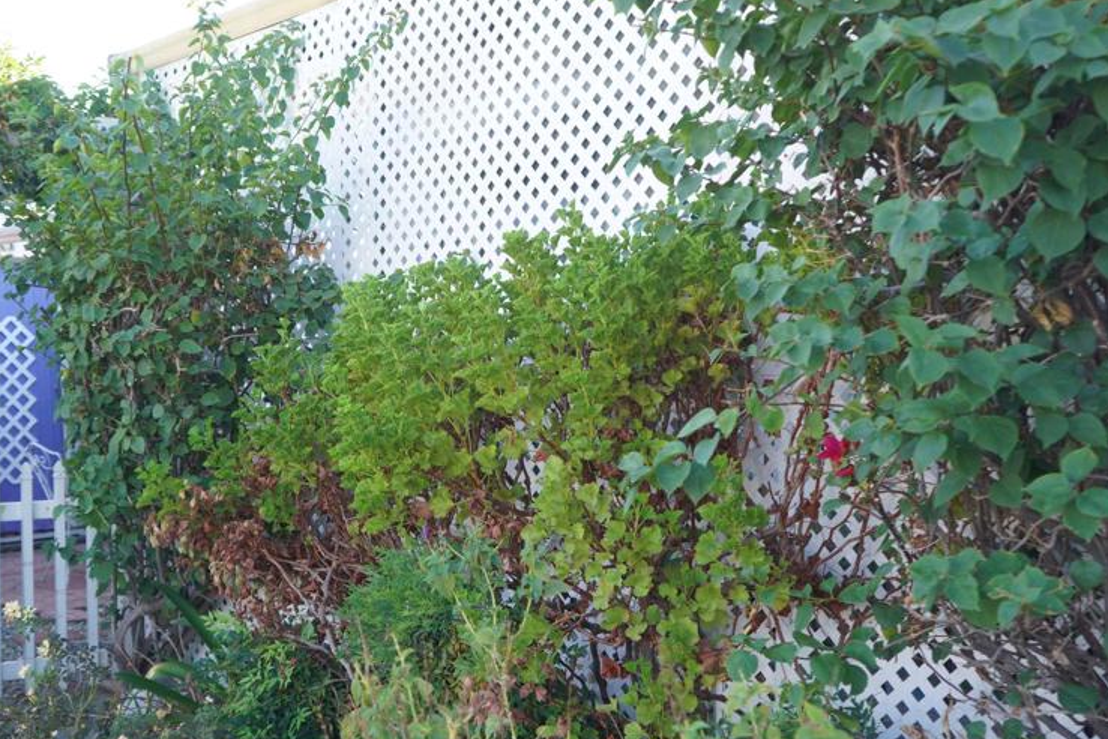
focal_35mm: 43
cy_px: 450
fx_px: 1323
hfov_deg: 45.2
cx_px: 444
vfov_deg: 31.1
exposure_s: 1/160
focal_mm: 31
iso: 250
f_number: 4
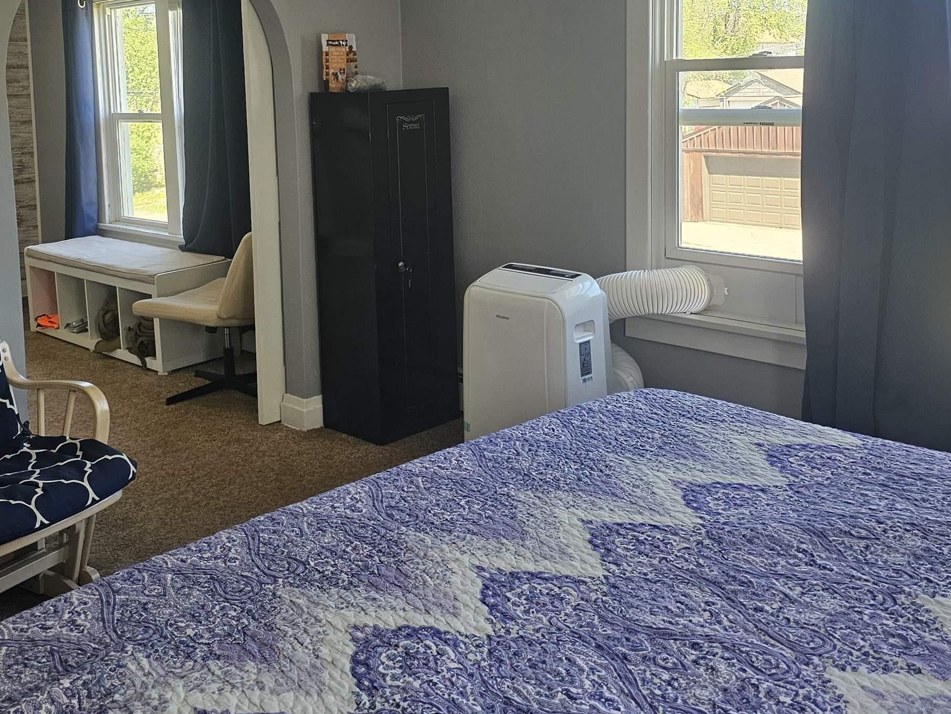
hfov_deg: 47.6
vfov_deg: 36.1
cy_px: 189
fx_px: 1071
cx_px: 386
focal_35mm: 39
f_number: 1.7
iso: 125
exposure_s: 1/180
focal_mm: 6.3
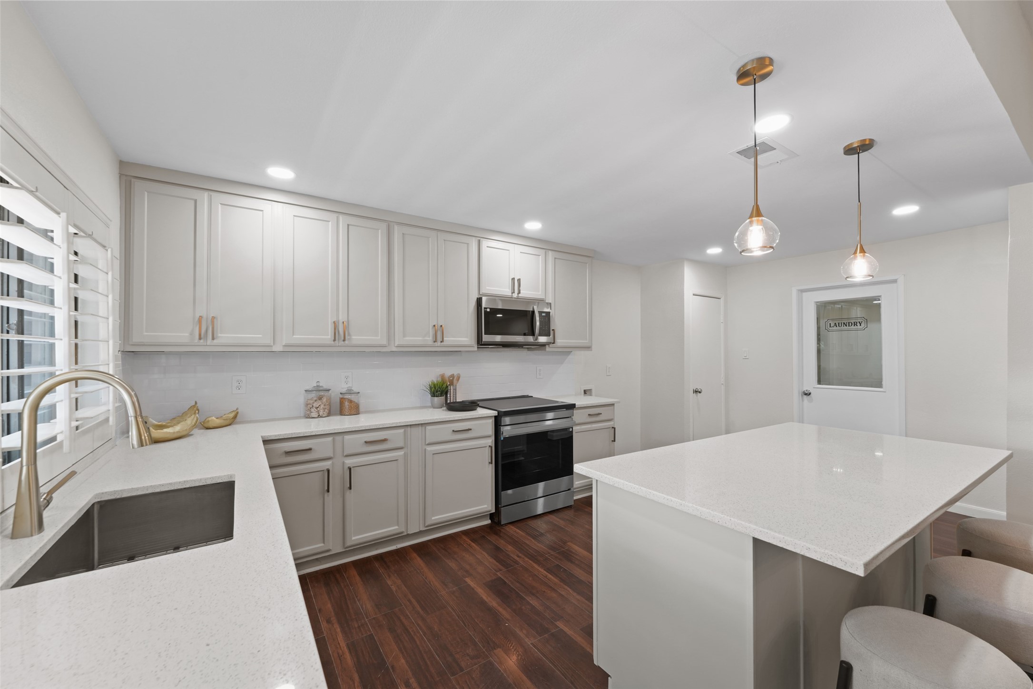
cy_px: 344
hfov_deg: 104.2
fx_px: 402
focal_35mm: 14
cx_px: 516
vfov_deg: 81.2
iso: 400
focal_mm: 14
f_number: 9
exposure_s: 1/3
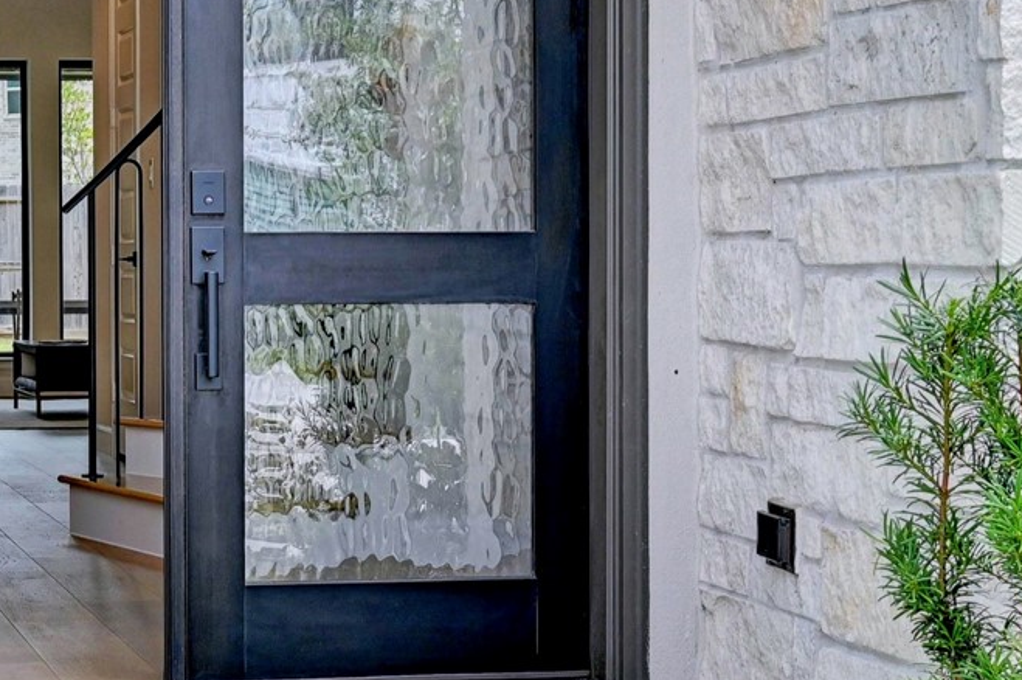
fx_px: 2808
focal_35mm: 99
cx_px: 144
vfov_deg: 13.8
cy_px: 292
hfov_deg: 20.3
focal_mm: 30
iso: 400
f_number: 8
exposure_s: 1/320
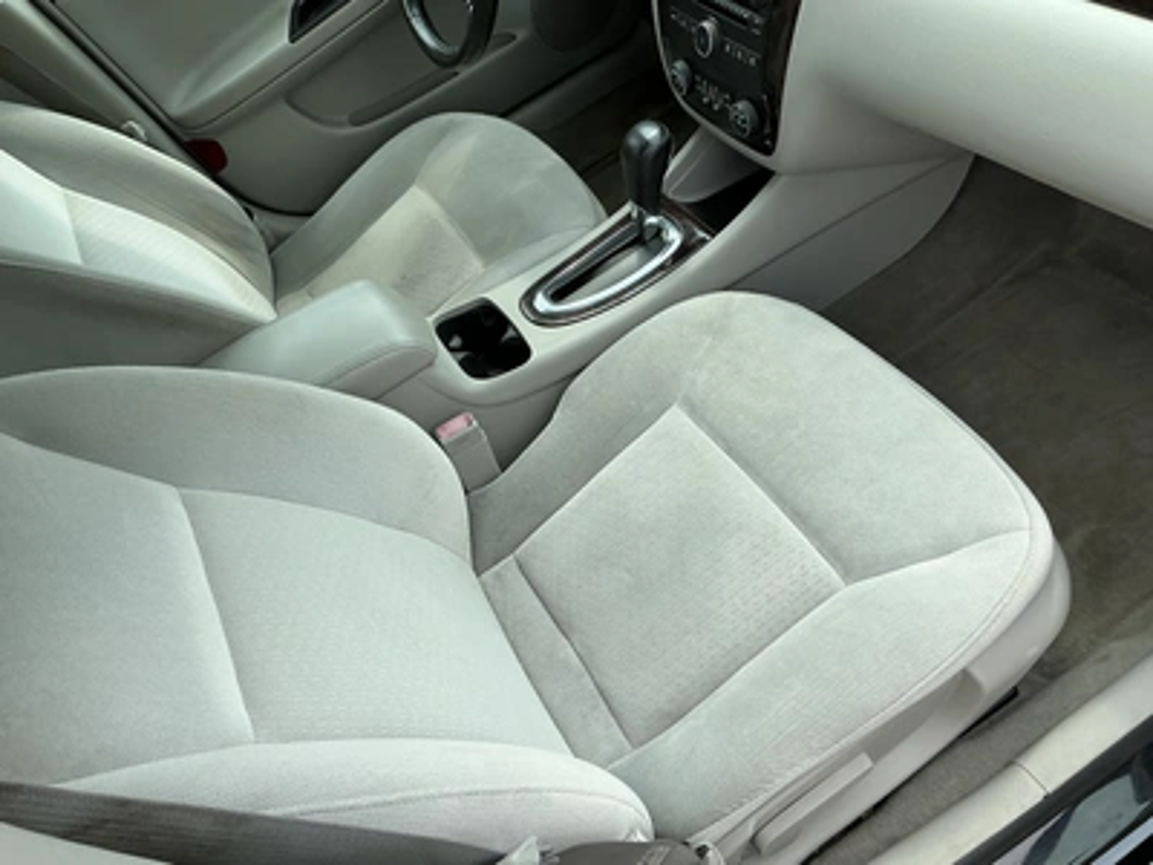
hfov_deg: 63.4
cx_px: 576
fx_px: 933
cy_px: 432
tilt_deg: -49.1
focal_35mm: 28
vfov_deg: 49.7
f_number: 1.8
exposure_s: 1/606
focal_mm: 3
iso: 25
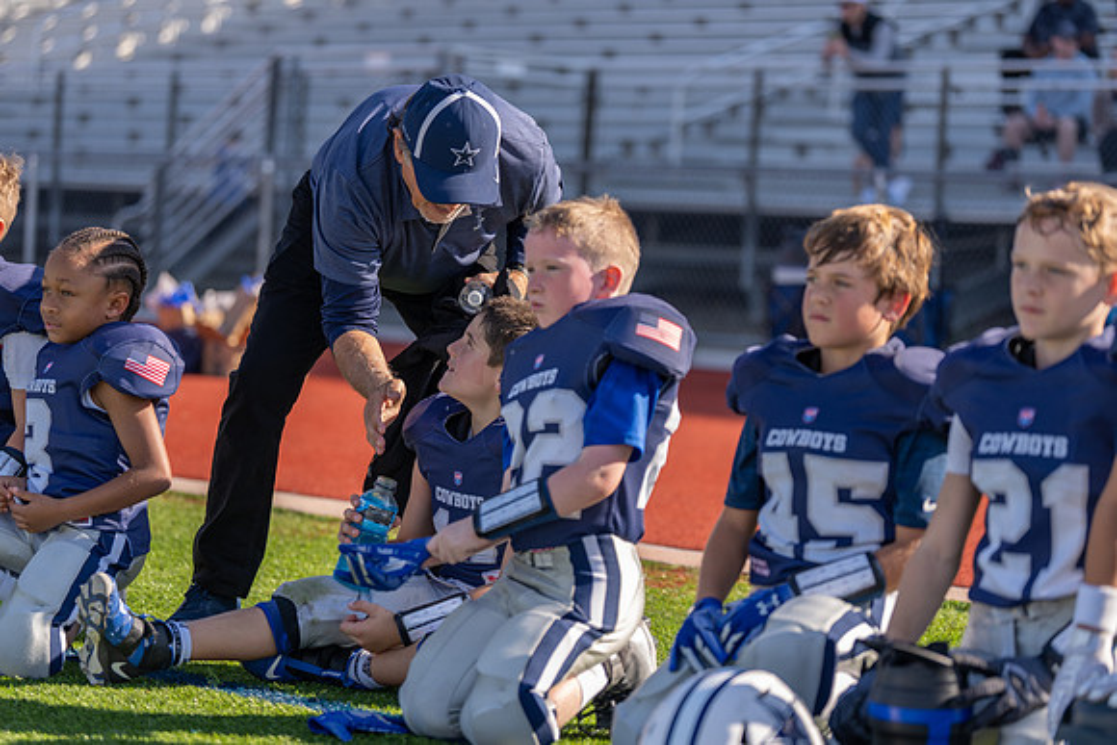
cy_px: 372
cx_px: 558
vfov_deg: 12.7
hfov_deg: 18.9
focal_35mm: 108
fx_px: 3352
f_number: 2.8
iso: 100
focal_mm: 108
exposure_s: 1/800
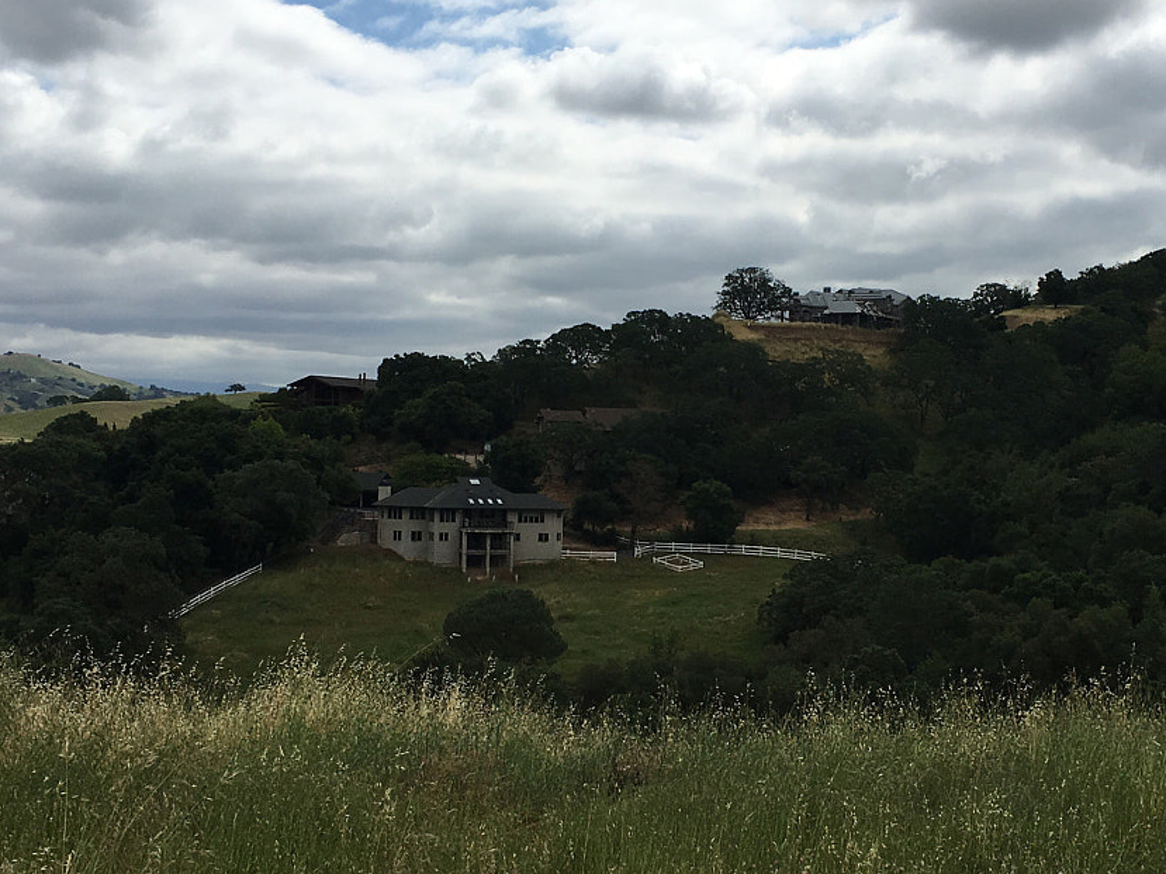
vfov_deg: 26.1
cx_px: 668
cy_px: 497
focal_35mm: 56
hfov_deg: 34.3
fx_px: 1885
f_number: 2.2
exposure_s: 1/2959
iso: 25
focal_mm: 4.15
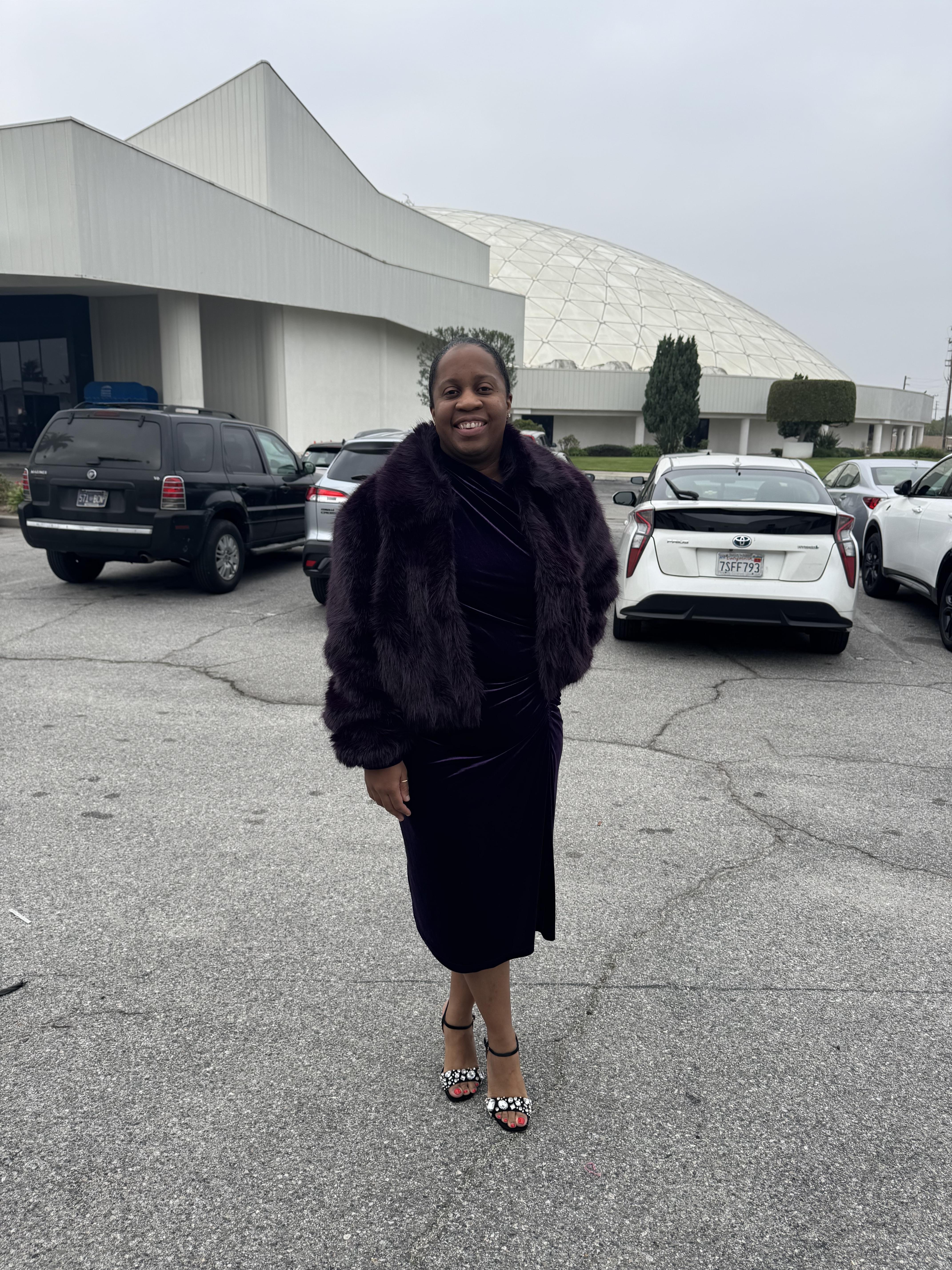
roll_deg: -0.2
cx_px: 476
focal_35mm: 24
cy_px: 635
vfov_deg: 71.6
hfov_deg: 56.8
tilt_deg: -13.0
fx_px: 880
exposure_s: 1/1597
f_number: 1.78
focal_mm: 6.76
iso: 80
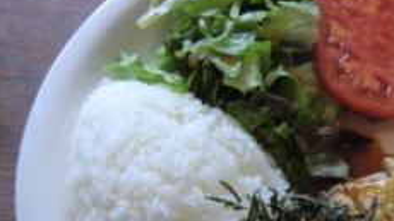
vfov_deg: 22.9
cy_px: 194
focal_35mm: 51
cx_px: 325
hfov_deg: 38.8
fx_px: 532
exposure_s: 1/60
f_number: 3.2
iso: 64
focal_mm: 4.3
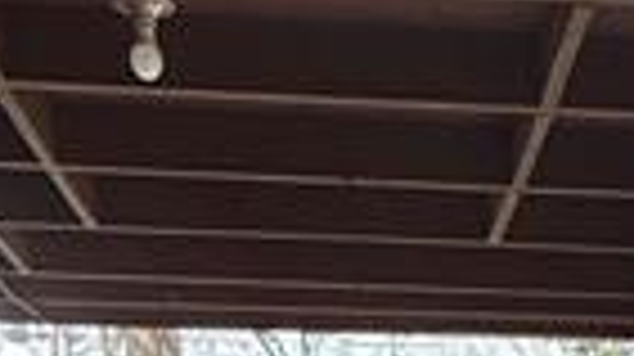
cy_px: 1185
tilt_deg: -21.1
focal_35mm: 83
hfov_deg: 25.3
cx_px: 477
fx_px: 1394
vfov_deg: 9.6
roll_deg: +1.7
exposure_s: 1/269
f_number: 2.2
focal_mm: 2.22
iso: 64
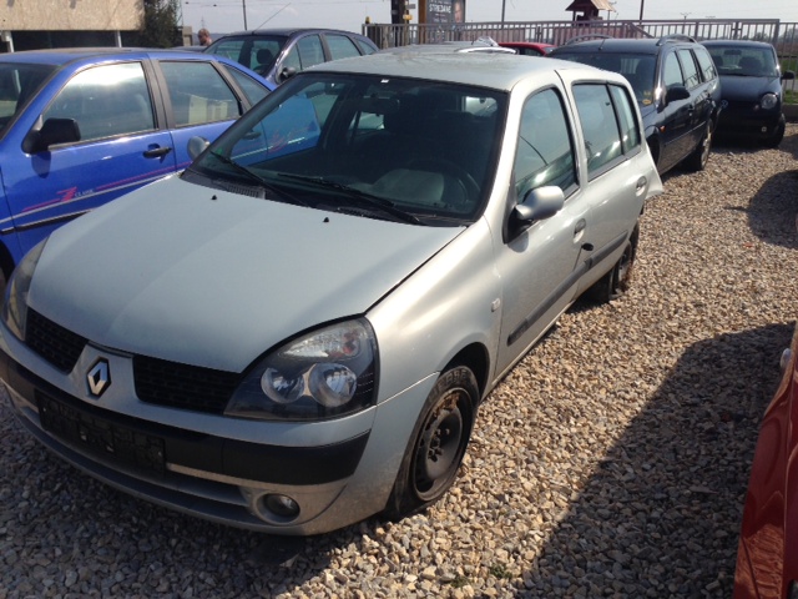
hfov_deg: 55.4
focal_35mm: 33
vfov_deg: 42.9
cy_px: 300
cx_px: 399
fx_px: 761
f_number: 2.4
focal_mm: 4.12
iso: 50
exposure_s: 1/2262
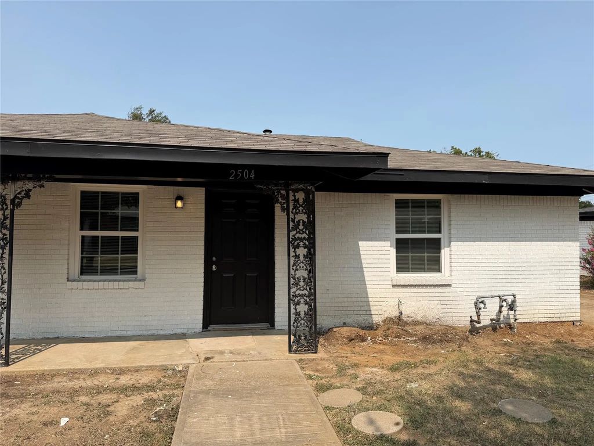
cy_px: 223
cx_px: 297
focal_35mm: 24
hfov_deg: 71.6
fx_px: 412
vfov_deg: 56.8
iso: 80
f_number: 1.78
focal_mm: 6.76
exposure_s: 1/5319
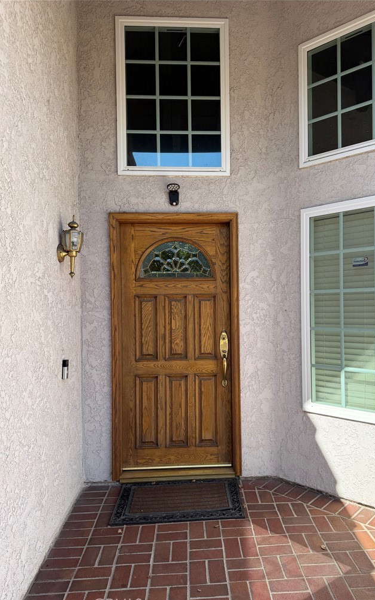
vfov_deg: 70.4
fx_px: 425
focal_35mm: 26
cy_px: 306
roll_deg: +0.8
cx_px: 220
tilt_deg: -0.7
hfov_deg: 47.4
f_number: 1.78
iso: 100
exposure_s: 1/1585
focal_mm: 6.76
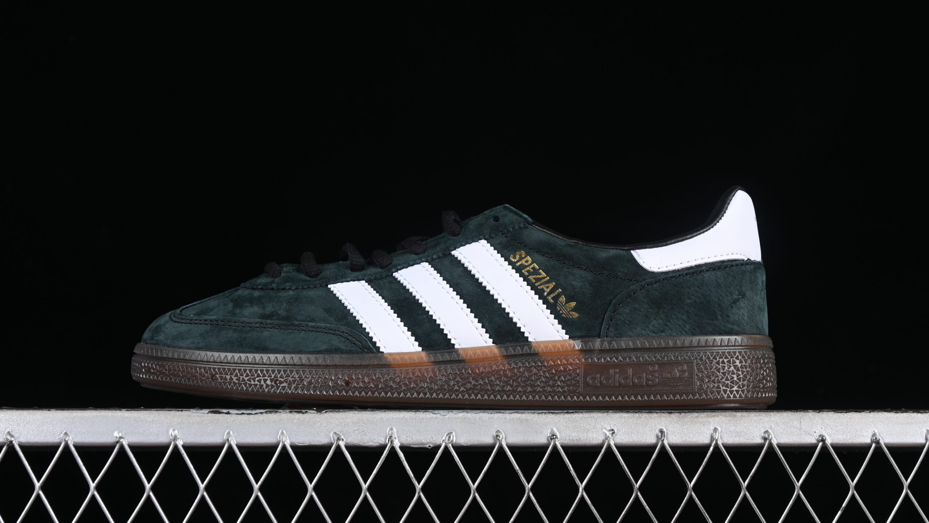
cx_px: 464
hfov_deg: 26.9
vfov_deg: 15.3
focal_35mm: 79
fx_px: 1946
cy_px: 220
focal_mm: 50
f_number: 6.3
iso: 160
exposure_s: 1/60
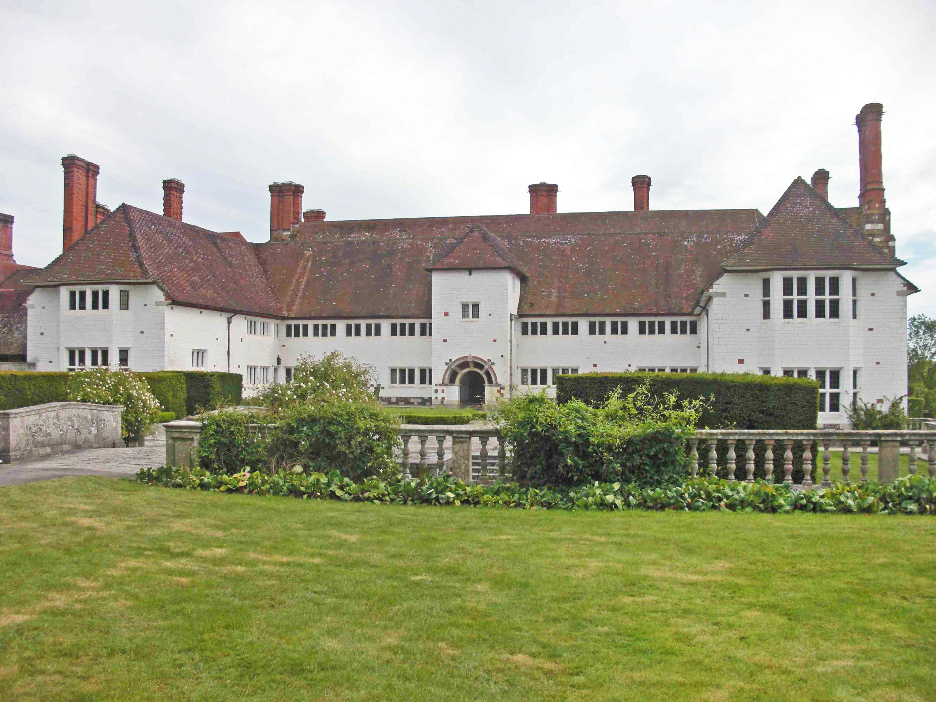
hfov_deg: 51.4
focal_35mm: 36
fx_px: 973
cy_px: 351
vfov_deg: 39.7
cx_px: 468
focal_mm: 6.3
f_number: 2.8
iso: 50
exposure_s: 1/800
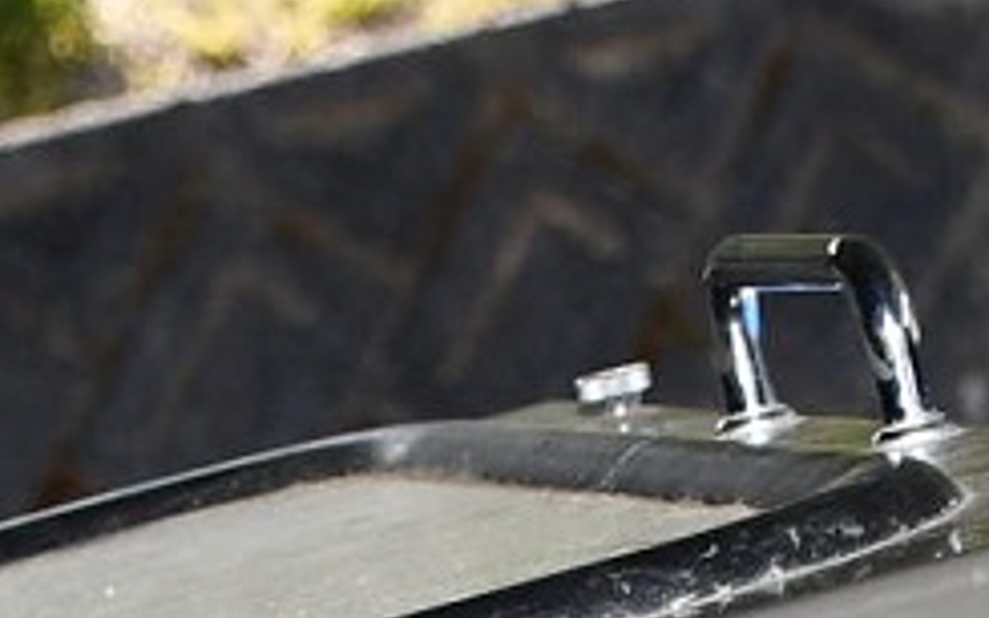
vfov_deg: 4.4
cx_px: 533
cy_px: 2496
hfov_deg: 7.7
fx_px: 7330
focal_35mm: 272
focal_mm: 23
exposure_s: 1/320
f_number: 5.6
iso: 100
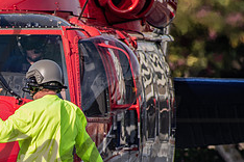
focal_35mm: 1168
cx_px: 31
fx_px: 7916
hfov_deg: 1.8
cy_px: 145
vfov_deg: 1.2
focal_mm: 300
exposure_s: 1/320
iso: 100
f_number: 6.3
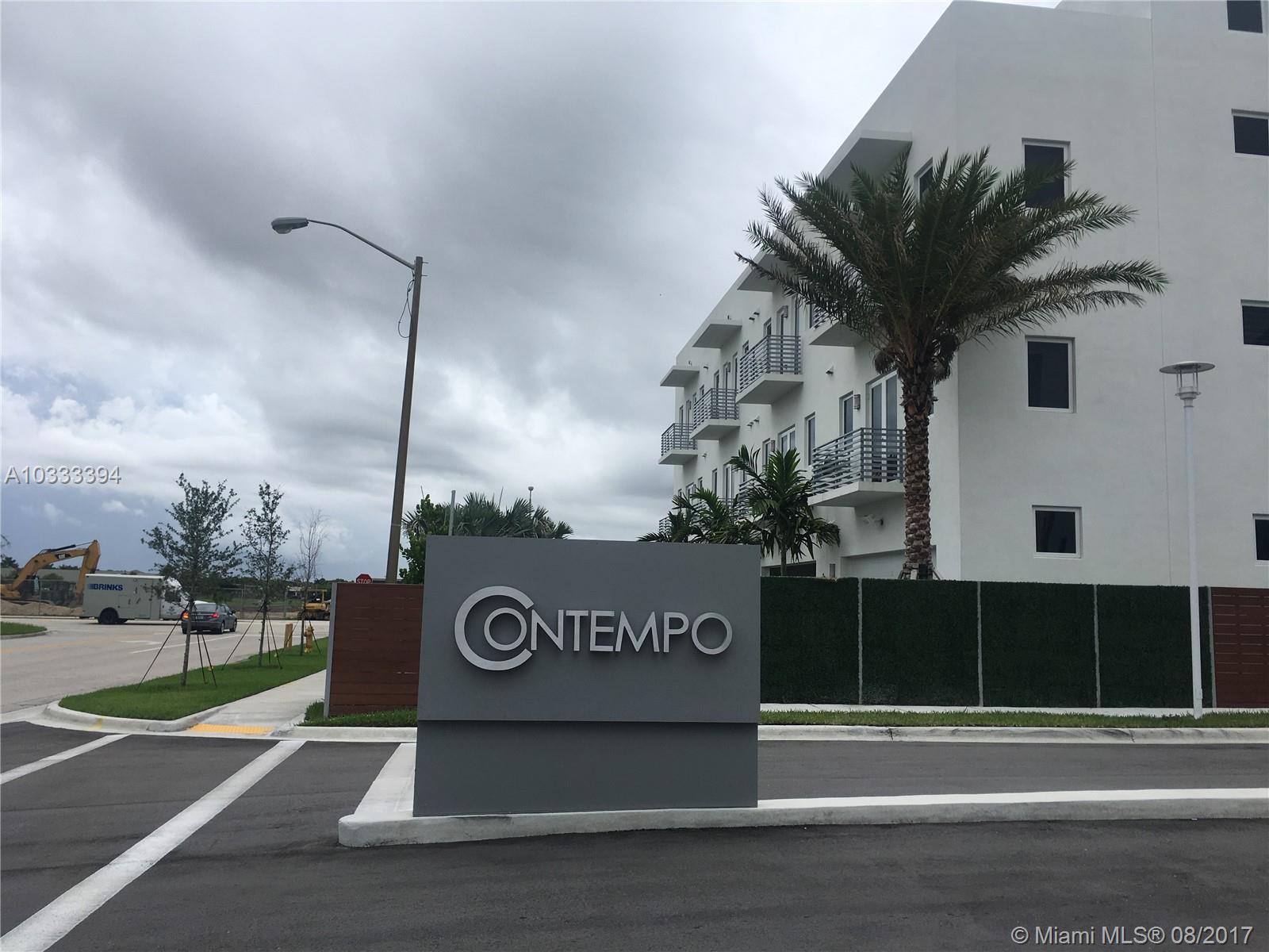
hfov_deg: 61.7
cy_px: 476
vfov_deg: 48.2
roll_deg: -1.6
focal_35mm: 29
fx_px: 1063
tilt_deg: +6.5
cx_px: 634
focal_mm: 4.15
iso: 25
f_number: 2.2
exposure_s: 1/1261
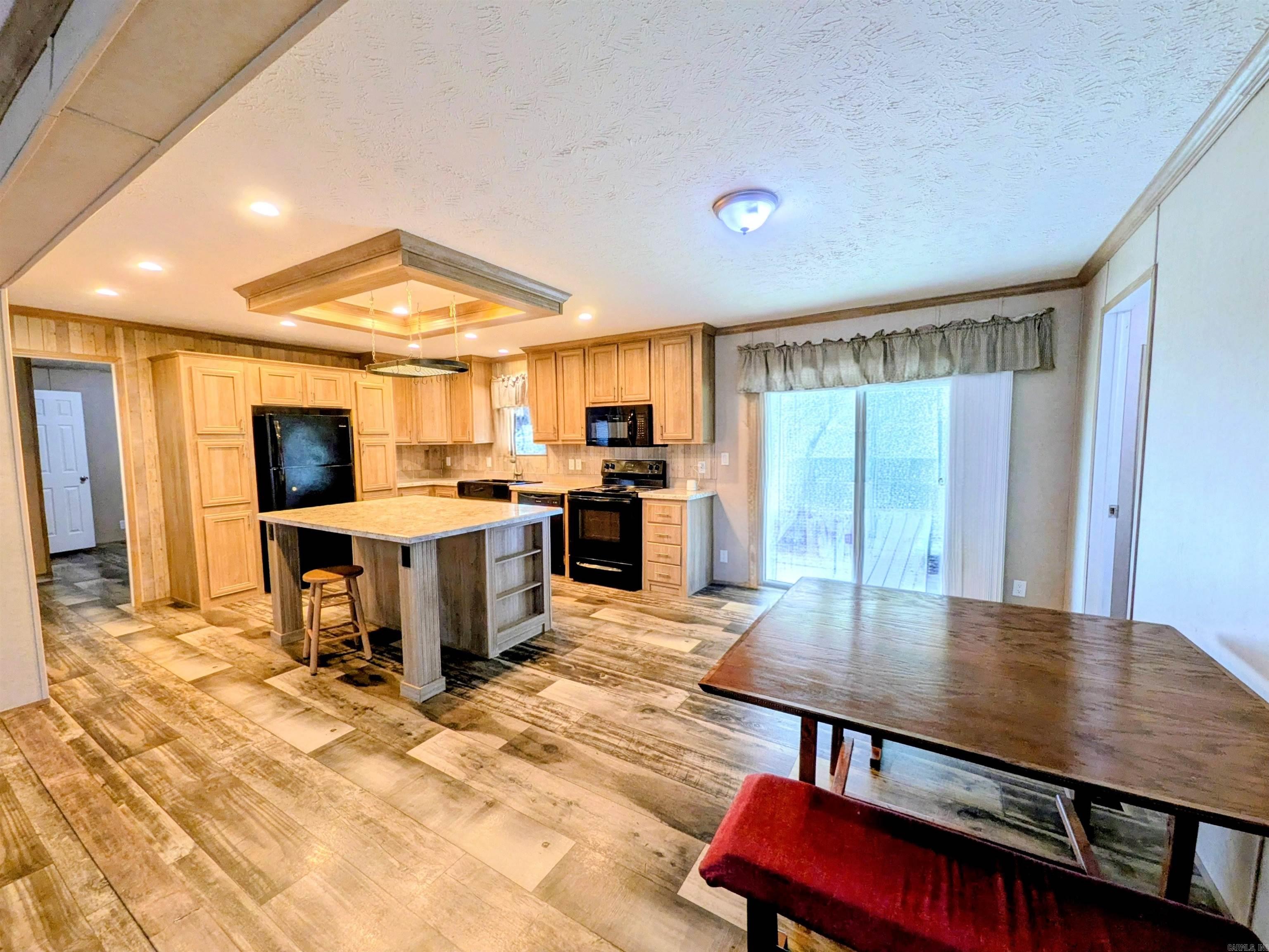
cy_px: 476
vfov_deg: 85.7
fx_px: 513
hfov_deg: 102.1
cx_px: 634
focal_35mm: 14
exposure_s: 1/60
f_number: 2.2
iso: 47
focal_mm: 1.85
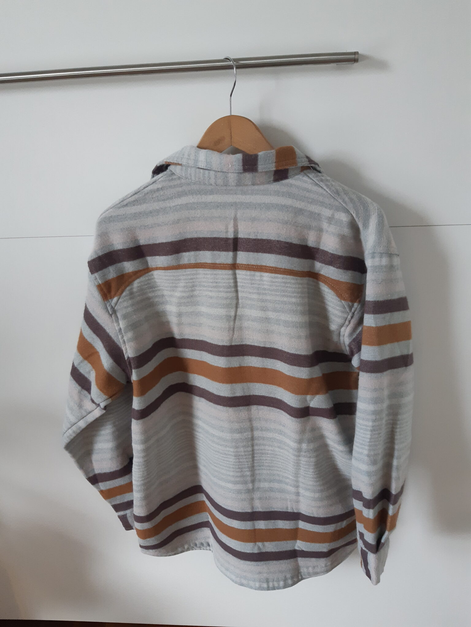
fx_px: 472
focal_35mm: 26
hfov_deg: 53.1
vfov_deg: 67.3
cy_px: 314
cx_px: 236
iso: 200
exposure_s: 1/60
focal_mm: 3.93
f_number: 1.7
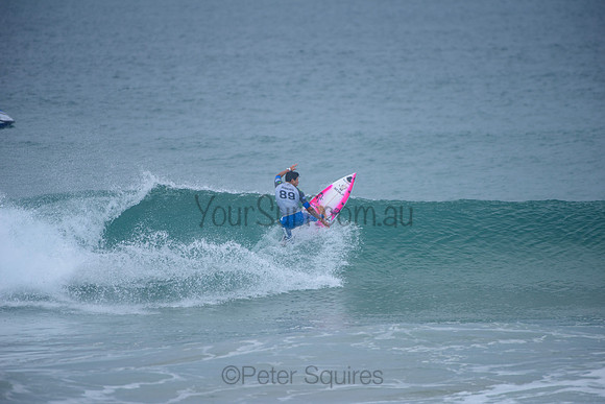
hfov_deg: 4.1
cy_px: 202
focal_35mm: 500
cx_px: 302
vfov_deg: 2.8
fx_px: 8404
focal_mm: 500
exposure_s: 1/800
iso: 200
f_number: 5.6
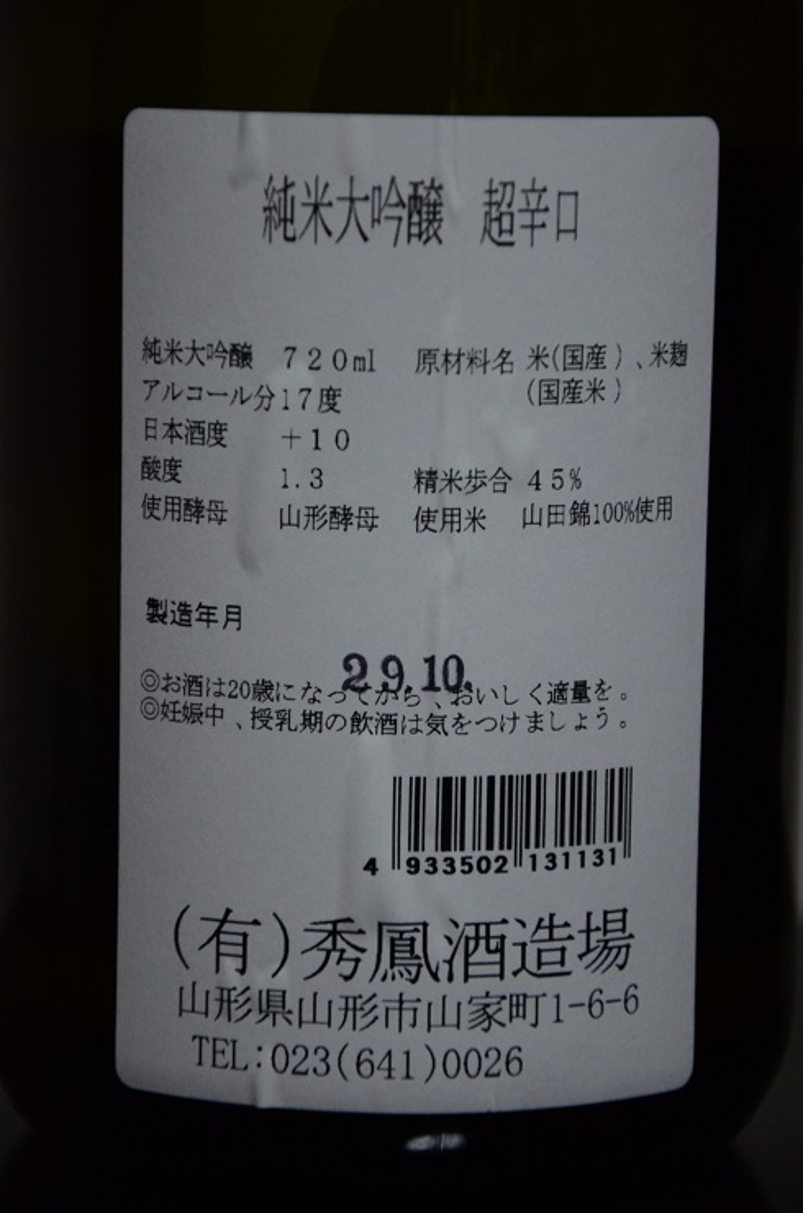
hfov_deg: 8.7
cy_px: 606
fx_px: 5294
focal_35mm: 158
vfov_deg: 13.1
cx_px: 402
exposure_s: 1/60
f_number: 5.6
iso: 2000
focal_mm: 105
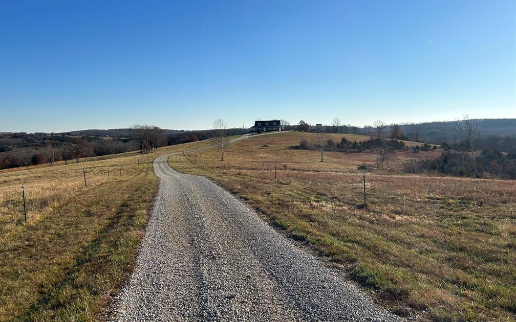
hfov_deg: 66.5
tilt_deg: -1.5
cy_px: 142
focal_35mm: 28
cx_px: 254
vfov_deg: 44.5
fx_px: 394
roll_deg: +0.8
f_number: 1.5
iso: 50
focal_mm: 5.7
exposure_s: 1/6211
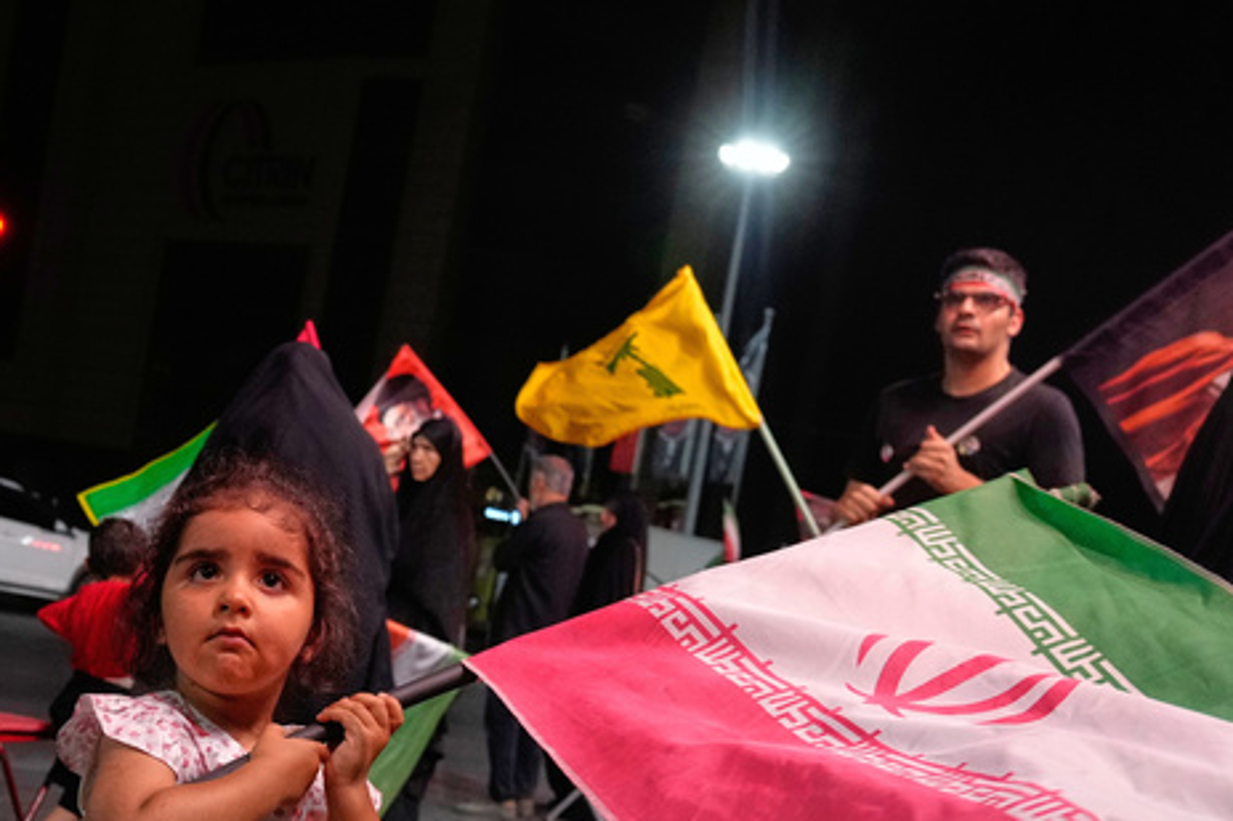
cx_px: 306
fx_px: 1815
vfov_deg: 24.6
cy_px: 776
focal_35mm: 53
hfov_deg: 36.6
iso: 3200
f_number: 4
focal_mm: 24
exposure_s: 1/320
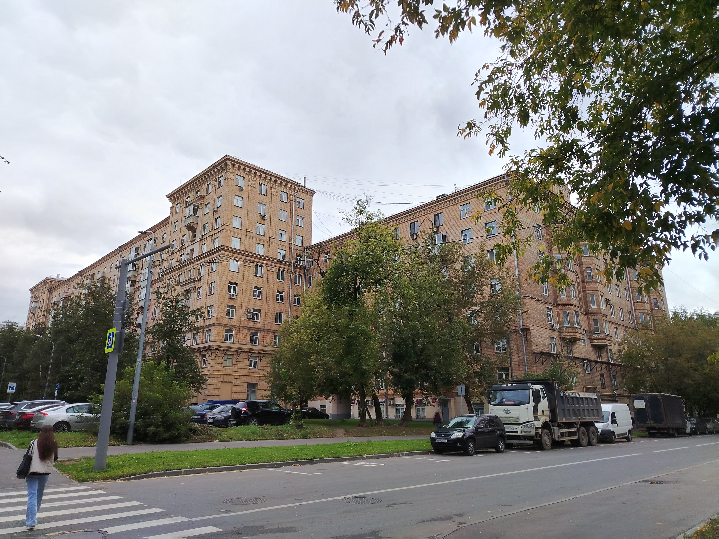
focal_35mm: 24
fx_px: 498
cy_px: 270
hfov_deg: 71.6
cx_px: 360
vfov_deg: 56.8
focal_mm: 5.25
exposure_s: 1/202
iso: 100
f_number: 1.75
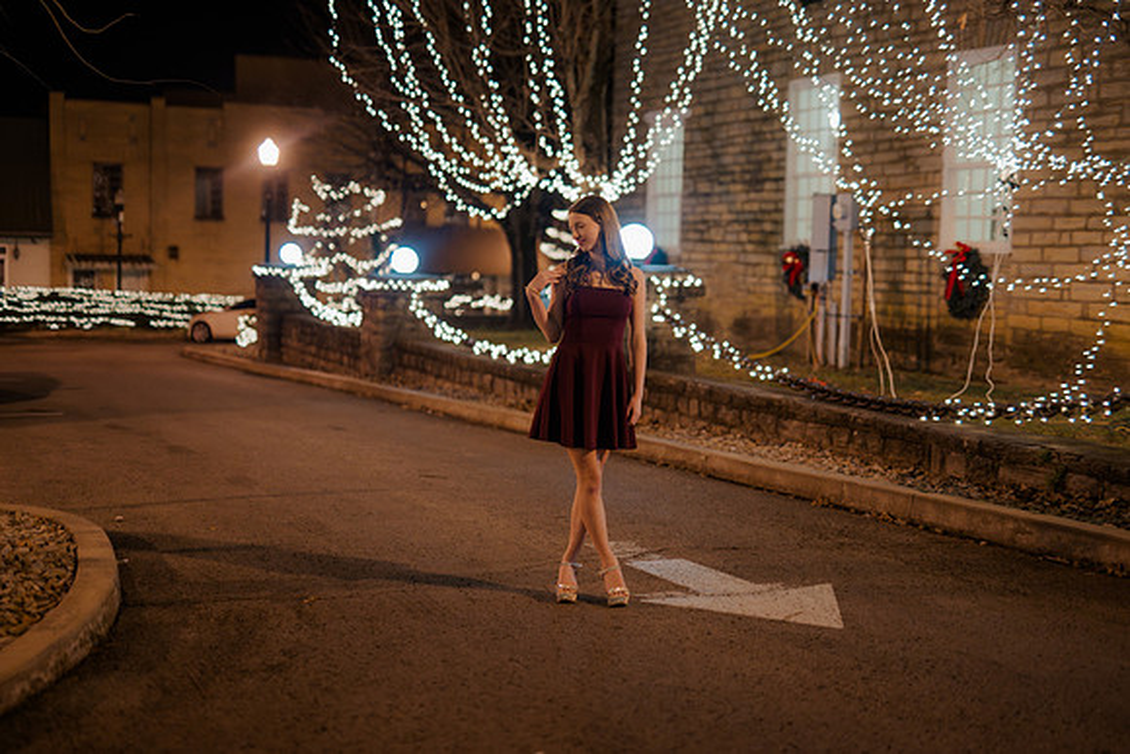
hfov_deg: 39.6
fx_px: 1570
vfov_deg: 27.0
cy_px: 377
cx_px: 565
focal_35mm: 50
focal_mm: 50
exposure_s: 1/200
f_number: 1.4
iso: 2500
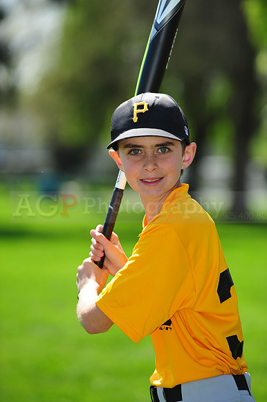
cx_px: 134
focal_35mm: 200
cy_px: 201
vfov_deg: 10.3
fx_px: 2227
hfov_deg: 6.9
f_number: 4.5
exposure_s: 1/1000
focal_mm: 200
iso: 200
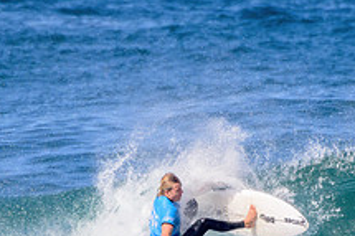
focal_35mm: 2697
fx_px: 26574
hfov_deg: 0.8
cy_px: 313
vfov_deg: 0.5
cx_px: 180
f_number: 11
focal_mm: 1000
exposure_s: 1/1250
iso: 800
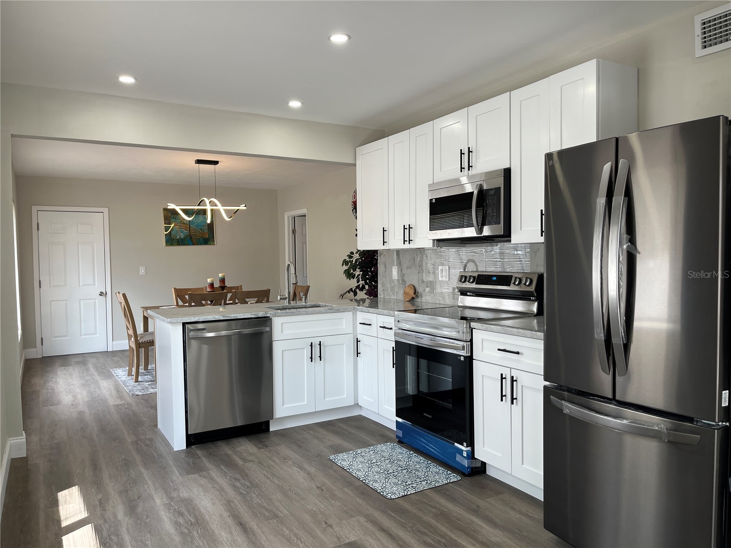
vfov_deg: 53.1
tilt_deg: -1.9
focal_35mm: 26
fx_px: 549
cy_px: 274
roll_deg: +1.3
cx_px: 366
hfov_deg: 67.3
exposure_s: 1/120
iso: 50
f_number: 1.6
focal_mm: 5.1
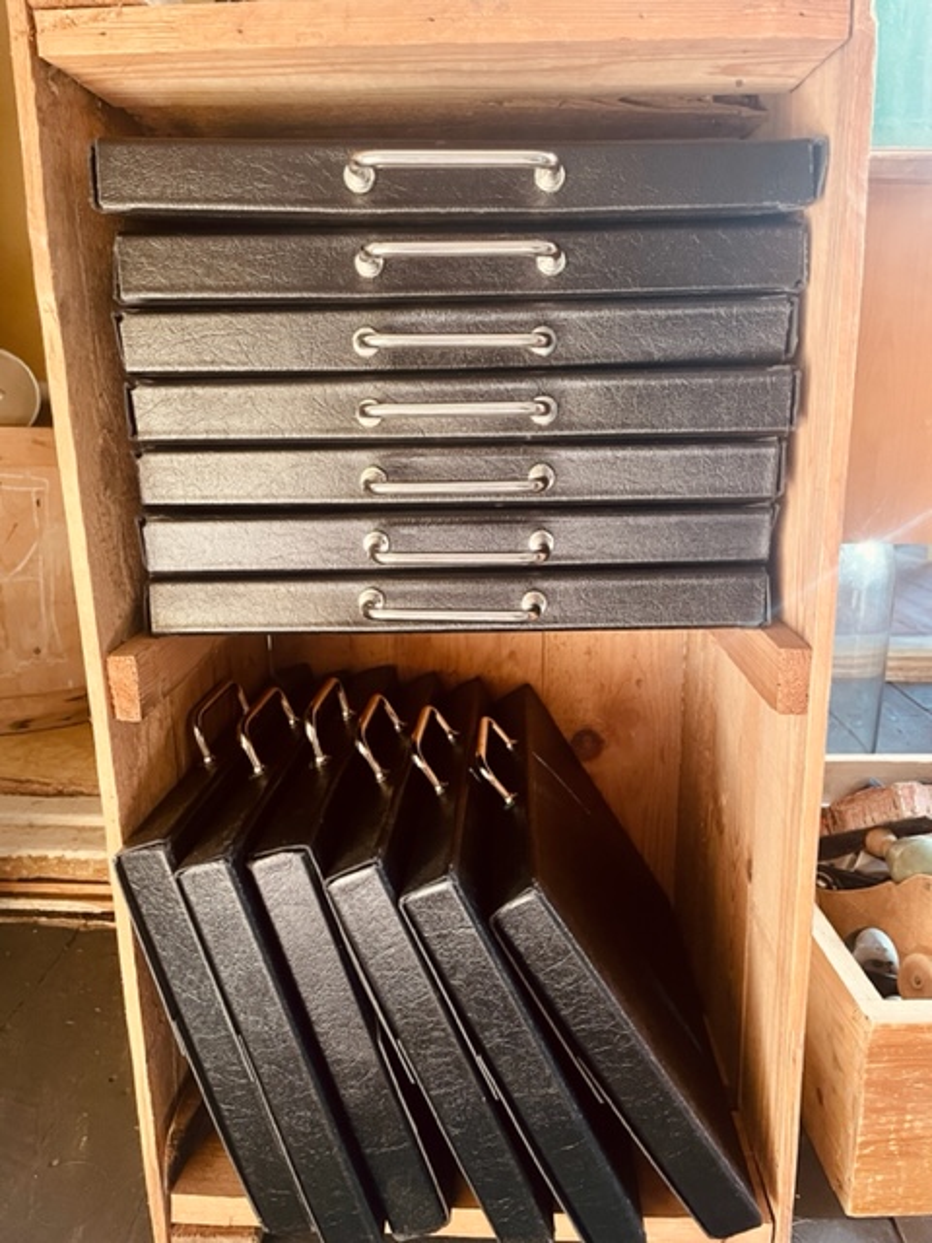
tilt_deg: -11.2
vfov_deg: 67.3
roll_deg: -1.3
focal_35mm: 26
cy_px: 622
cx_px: 466
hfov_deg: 53.1
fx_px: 933
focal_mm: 4.2
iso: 400
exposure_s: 1/60
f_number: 1.6
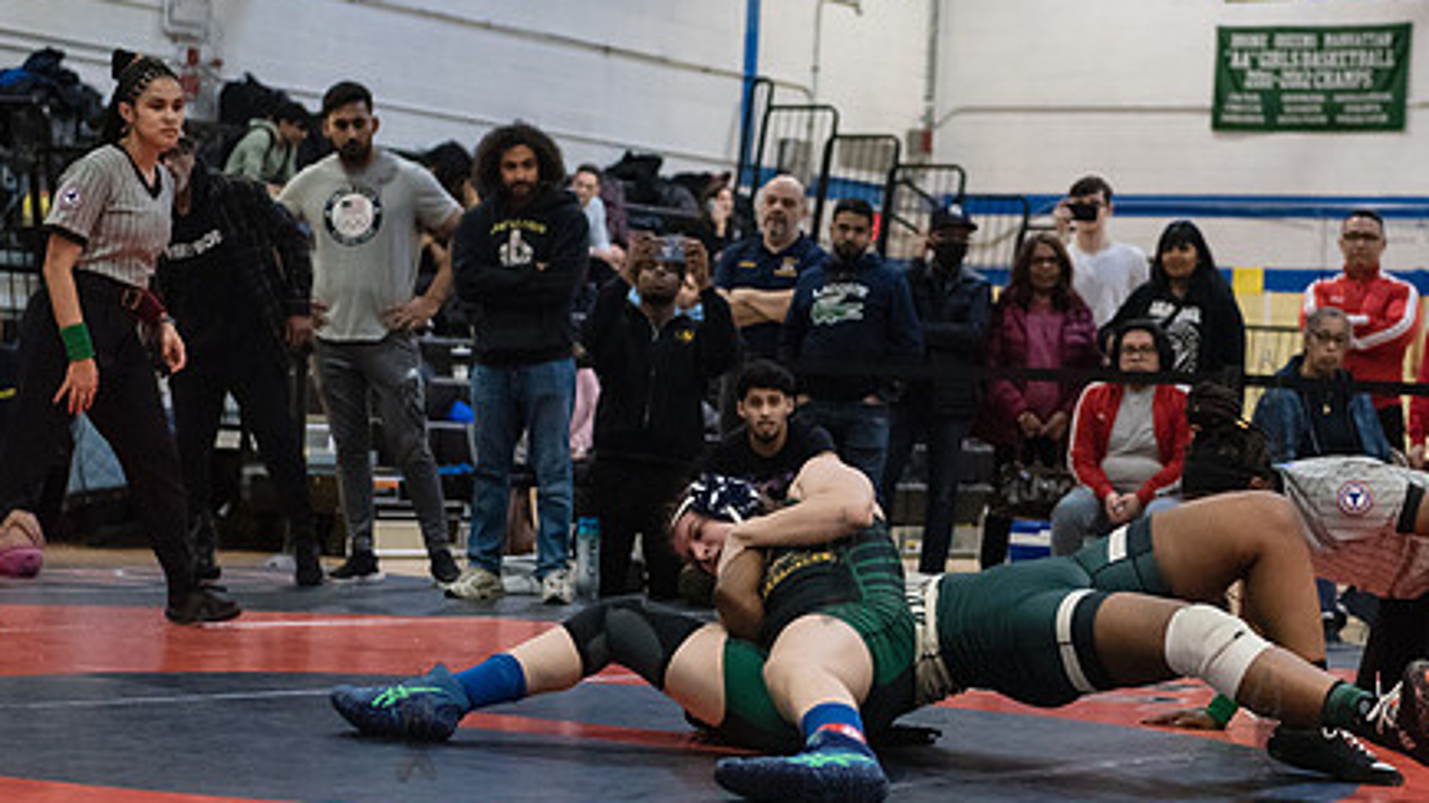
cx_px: 840
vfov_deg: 12.3
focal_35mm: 98
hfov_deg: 21.8
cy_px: 564
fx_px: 3713
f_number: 3.2
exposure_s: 1/500
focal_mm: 70
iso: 8000
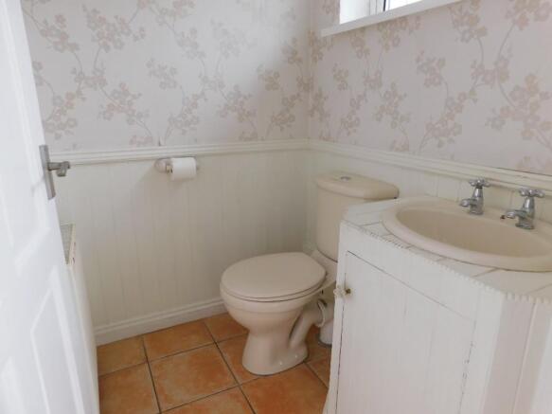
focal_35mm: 23
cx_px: 276
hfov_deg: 73.9
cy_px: 207
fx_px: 367
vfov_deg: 58.9
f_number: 3
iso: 125
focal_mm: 4
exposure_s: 1/60
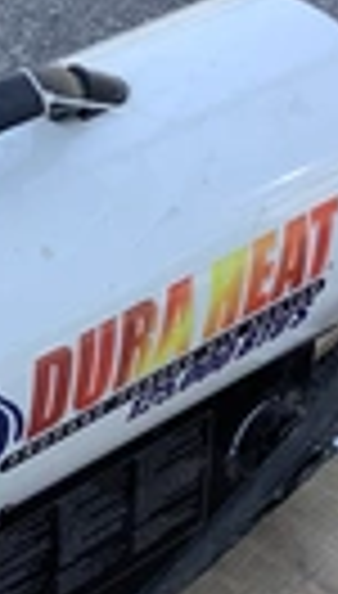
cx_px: -140
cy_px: 418
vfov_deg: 20.8
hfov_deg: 11.5
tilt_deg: -46.9
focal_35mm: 102
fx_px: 1613
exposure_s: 1/382
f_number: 2.4
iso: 25
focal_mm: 3.3
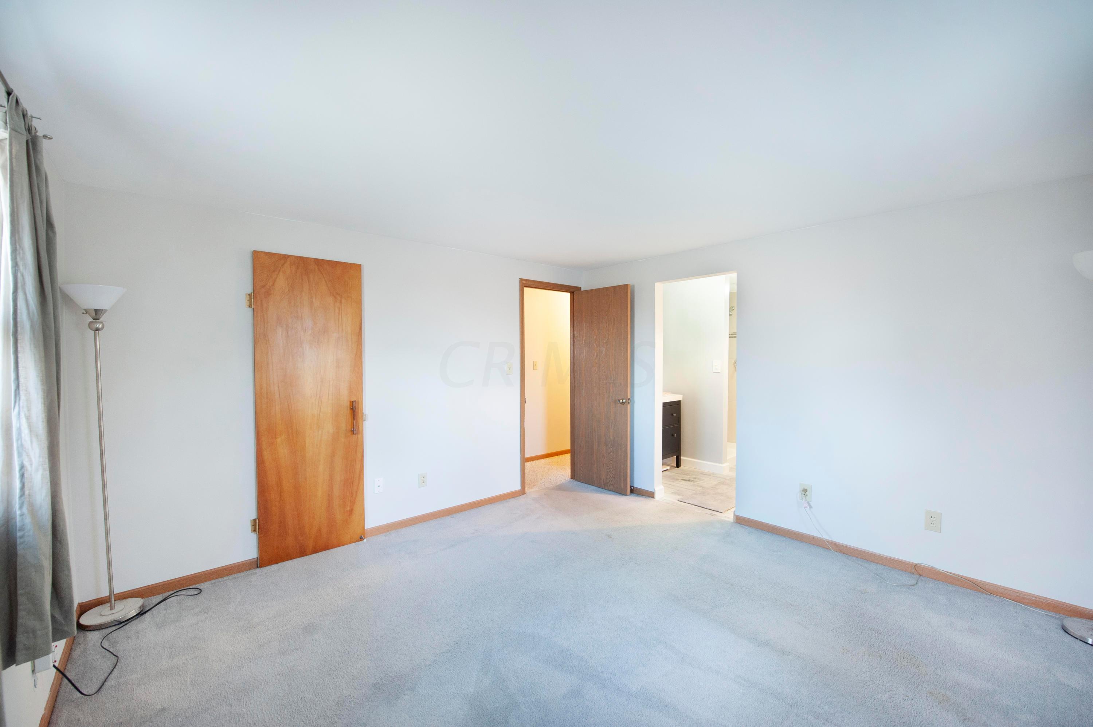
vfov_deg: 81.1
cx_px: 546
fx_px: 425
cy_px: 364
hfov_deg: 104.3
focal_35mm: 14
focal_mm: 14
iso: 1250
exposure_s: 1/25
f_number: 6.3
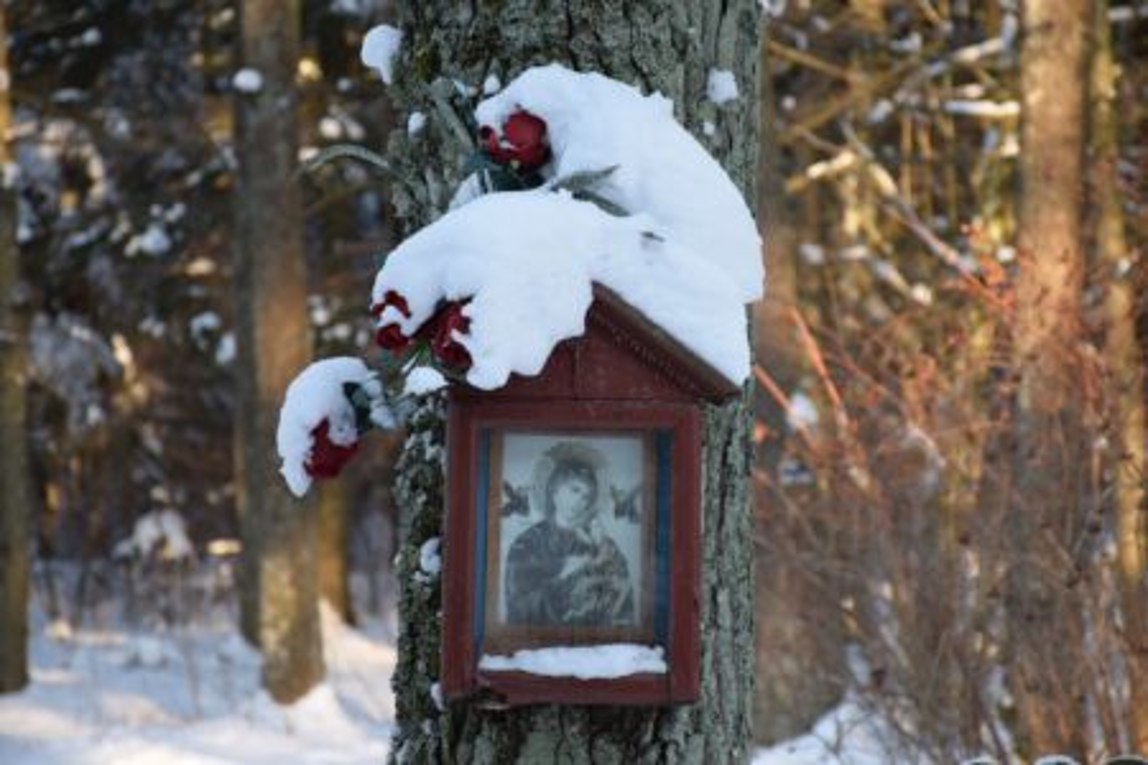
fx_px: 4305
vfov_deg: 10.2
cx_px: 574
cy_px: 382
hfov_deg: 15.2
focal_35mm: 135
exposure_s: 1/160
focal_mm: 90
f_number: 6.3
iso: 400
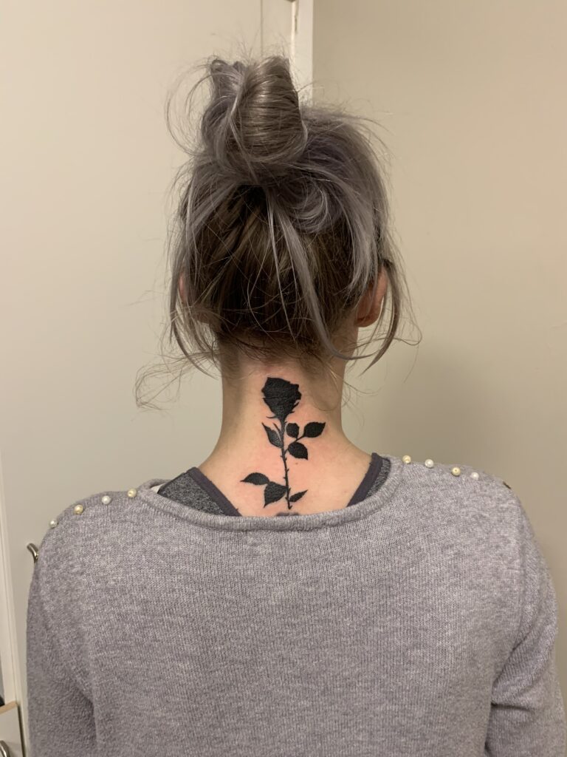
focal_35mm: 26
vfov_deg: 67.3
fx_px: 568
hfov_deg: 53.1
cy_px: 378
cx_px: 284
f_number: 1.8
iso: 200
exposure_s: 1/50
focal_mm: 4.25
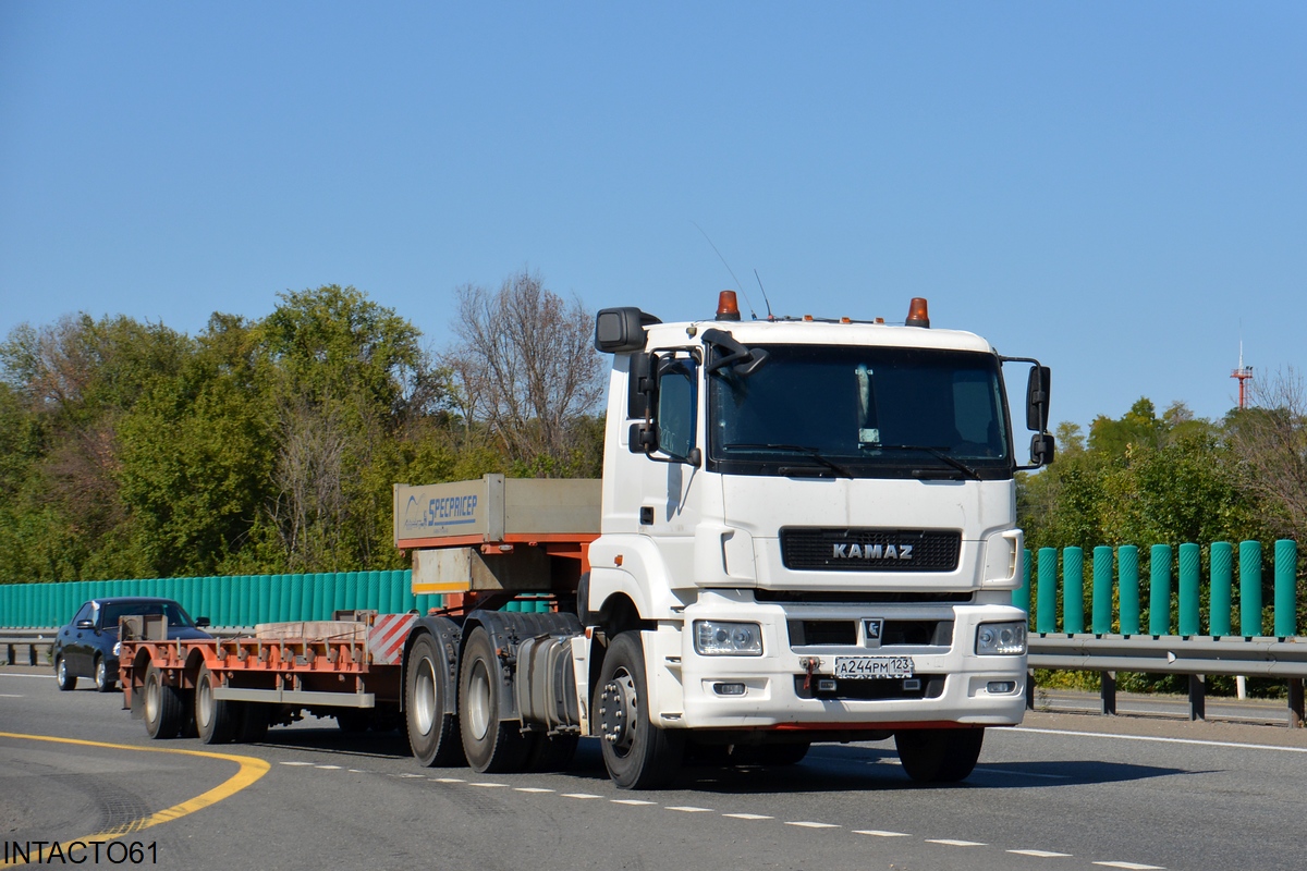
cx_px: 654
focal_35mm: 93
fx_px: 3376
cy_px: 436
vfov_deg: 14.7
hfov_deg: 21.9
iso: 400
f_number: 8
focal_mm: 62
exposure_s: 1/2000
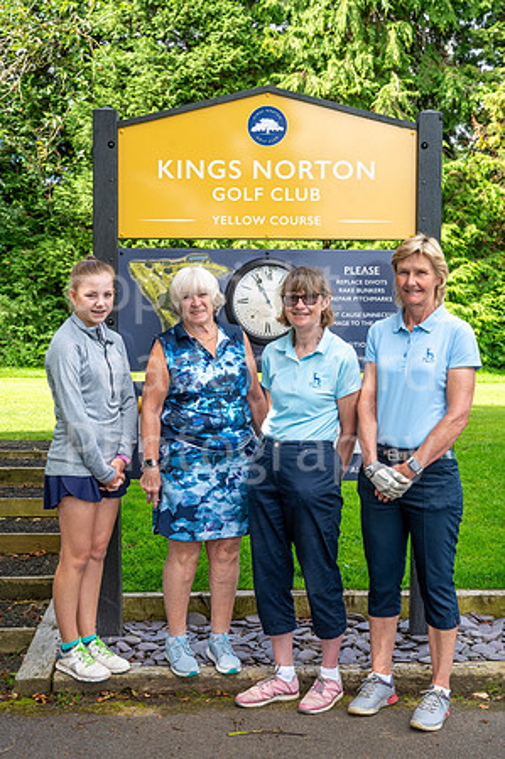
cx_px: 252
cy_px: 380
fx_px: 1054
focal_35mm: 50
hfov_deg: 26.9
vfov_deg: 39.6
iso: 160
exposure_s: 1/100
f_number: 7.1
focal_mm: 50
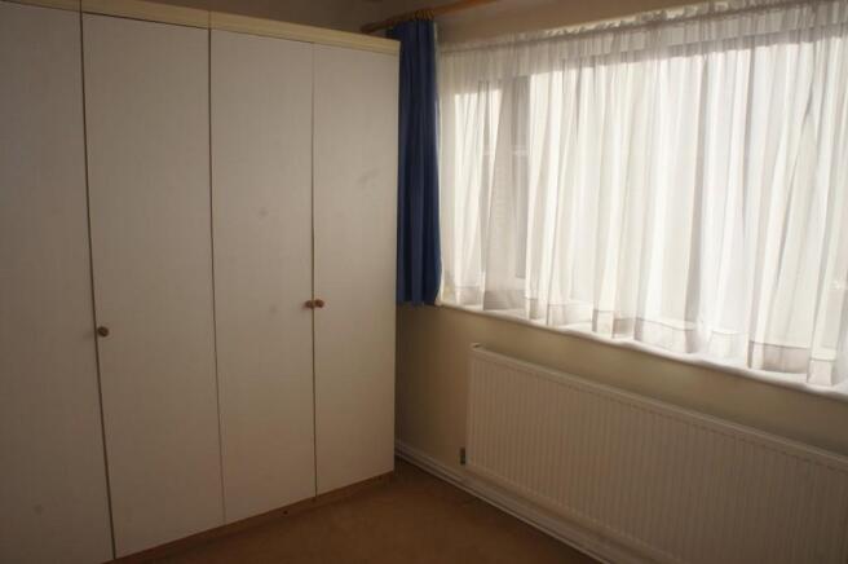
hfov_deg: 67.4
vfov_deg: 47.8
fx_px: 635
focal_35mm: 27
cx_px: 424
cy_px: 282
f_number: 11
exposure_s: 1/80
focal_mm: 18
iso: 200
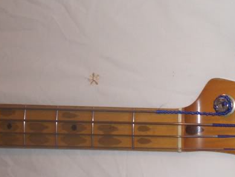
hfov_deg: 25.3
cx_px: 225
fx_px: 503
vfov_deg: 19.9
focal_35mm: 74
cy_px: 108
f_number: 4
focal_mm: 4.8
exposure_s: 1/40
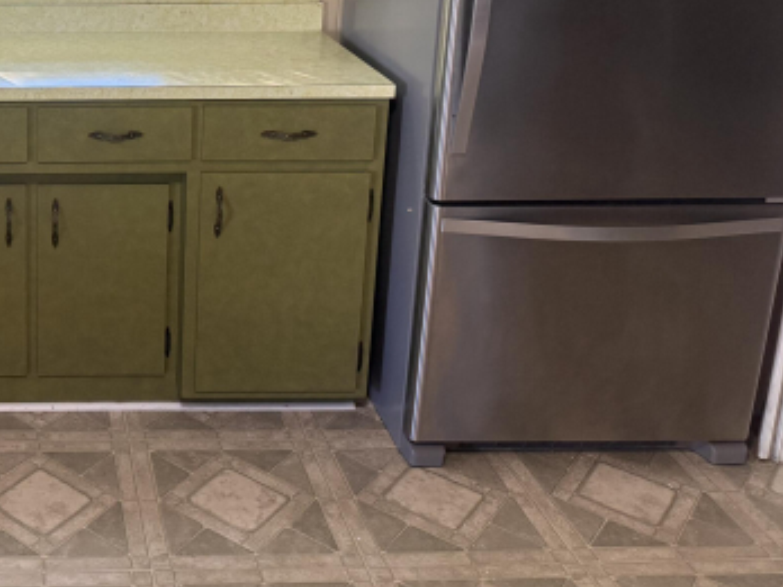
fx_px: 1041
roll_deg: +0.1
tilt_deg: -14.3
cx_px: 35
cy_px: 67
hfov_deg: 37.6
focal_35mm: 46
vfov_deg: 30.3
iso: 400
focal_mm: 6.76
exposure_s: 1/120
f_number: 1.78
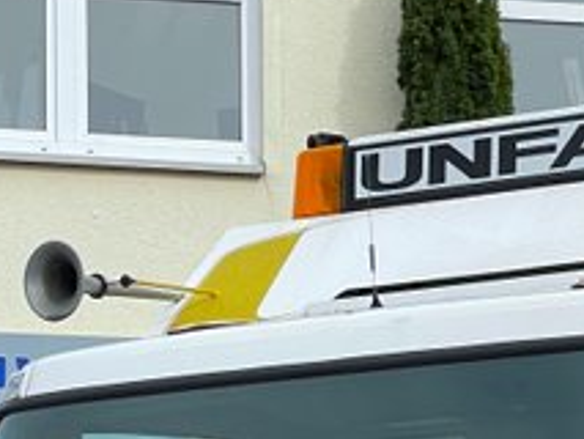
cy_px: 782
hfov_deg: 9.9
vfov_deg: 7.4
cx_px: 751
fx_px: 3292
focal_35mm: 195
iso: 25
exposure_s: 1/872
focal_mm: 6
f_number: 2
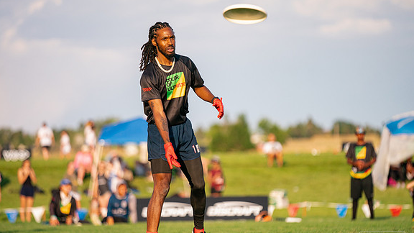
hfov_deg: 10.2
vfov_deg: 5.8
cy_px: 138
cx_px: 206
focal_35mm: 211
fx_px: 2316
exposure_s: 1/4000
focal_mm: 200
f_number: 2.8
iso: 500
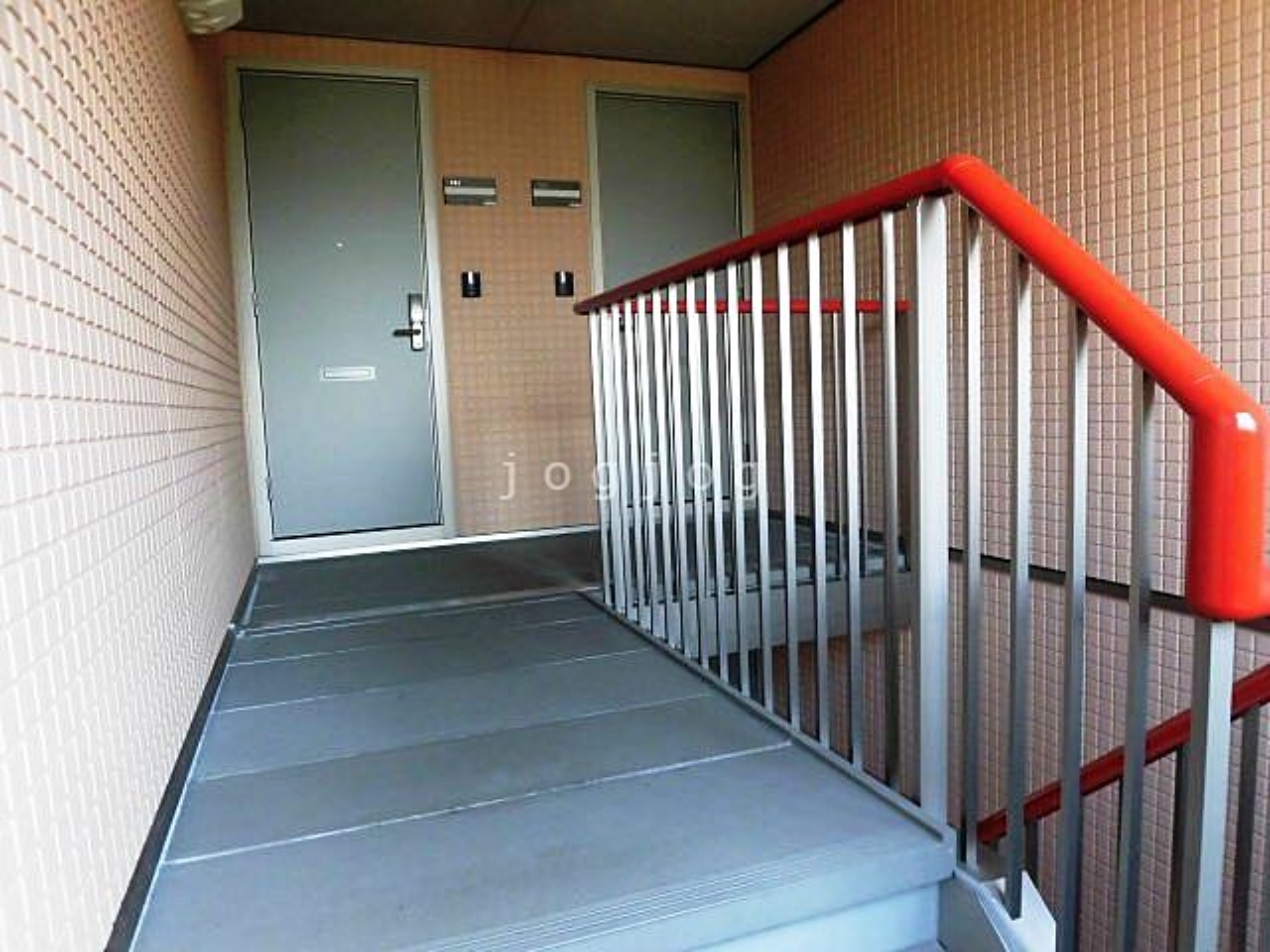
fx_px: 881
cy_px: 476
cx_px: 635
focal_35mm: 24
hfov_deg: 71.6
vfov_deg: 56.8
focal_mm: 4.3
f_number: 3.1
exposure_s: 1/50
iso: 250
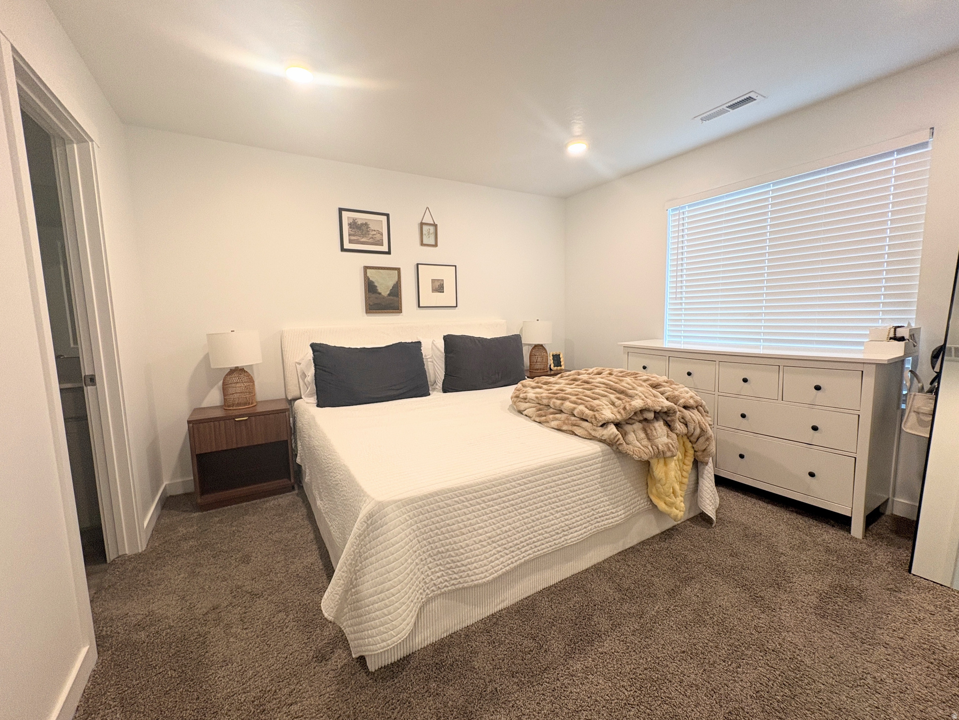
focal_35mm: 14
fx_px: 388
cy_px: 360
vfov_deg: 85.7
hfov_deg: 102.1
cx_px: 480
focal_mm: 2.22
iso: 125
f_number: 2.2
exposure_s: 1/60
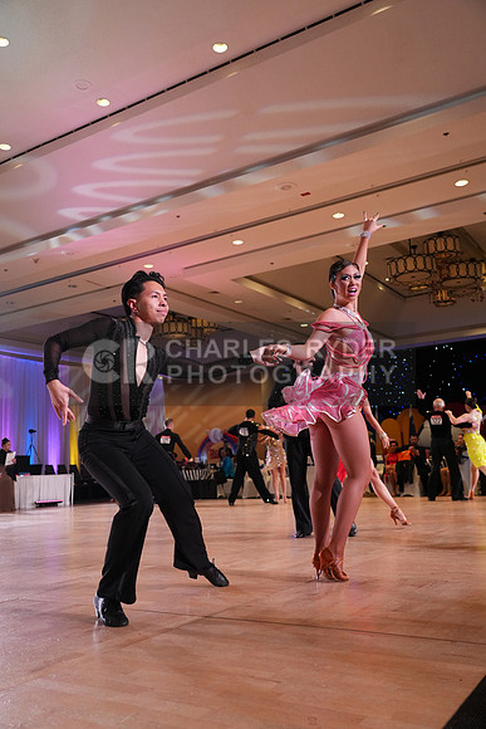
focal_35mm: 30
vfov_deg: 61.9
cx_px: 243
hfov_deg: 43.6
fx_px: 607
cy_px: 364
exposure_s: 1/500
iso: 2500
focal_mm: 30
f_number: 4
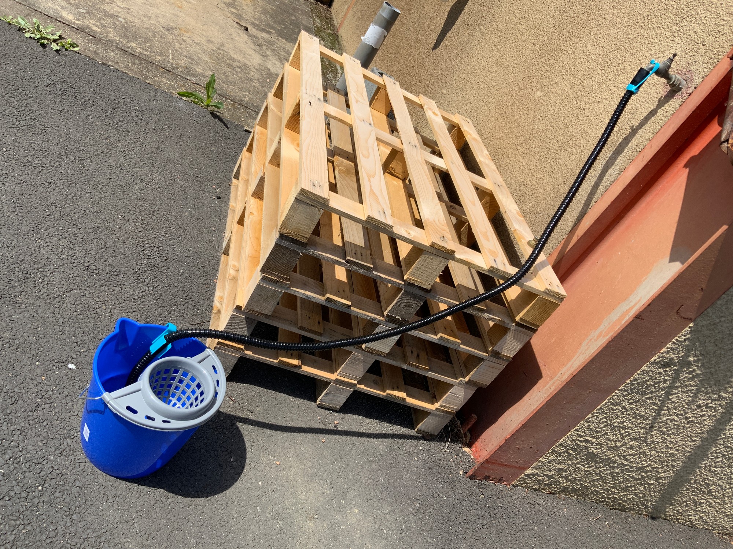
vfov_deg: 48.2
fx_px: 614
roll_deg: -34.9
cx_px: 366
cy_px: 274
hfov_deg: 61.7
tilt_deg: -29.8
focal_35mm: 29
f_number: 1.8
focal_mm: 3
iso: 16
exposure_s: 1/2141
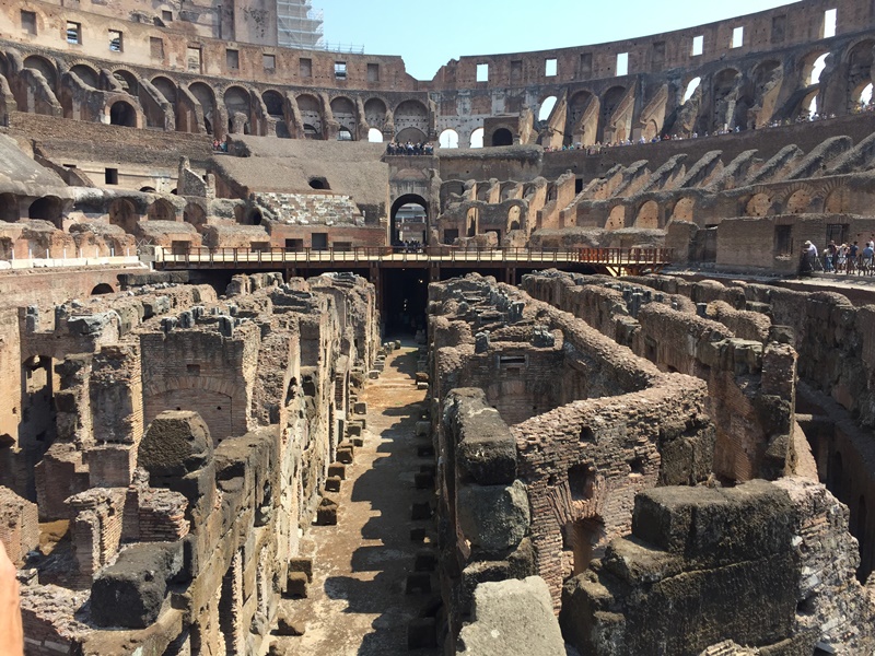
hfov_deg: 61.7
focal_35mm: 29
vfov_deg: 48.2
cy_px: 328
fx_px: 733
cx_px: 438
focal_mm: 4.15
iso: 32
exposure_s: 1/942
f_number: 2.2
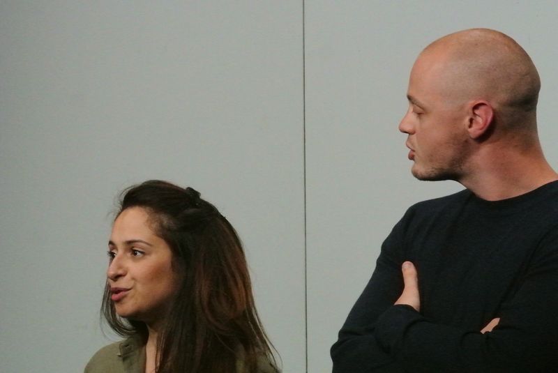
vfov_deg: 4.6
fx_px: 4608
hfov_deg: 6.9
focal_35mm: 297
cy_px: 186
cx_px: 279
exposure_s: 1/200
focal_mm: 110
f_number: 11
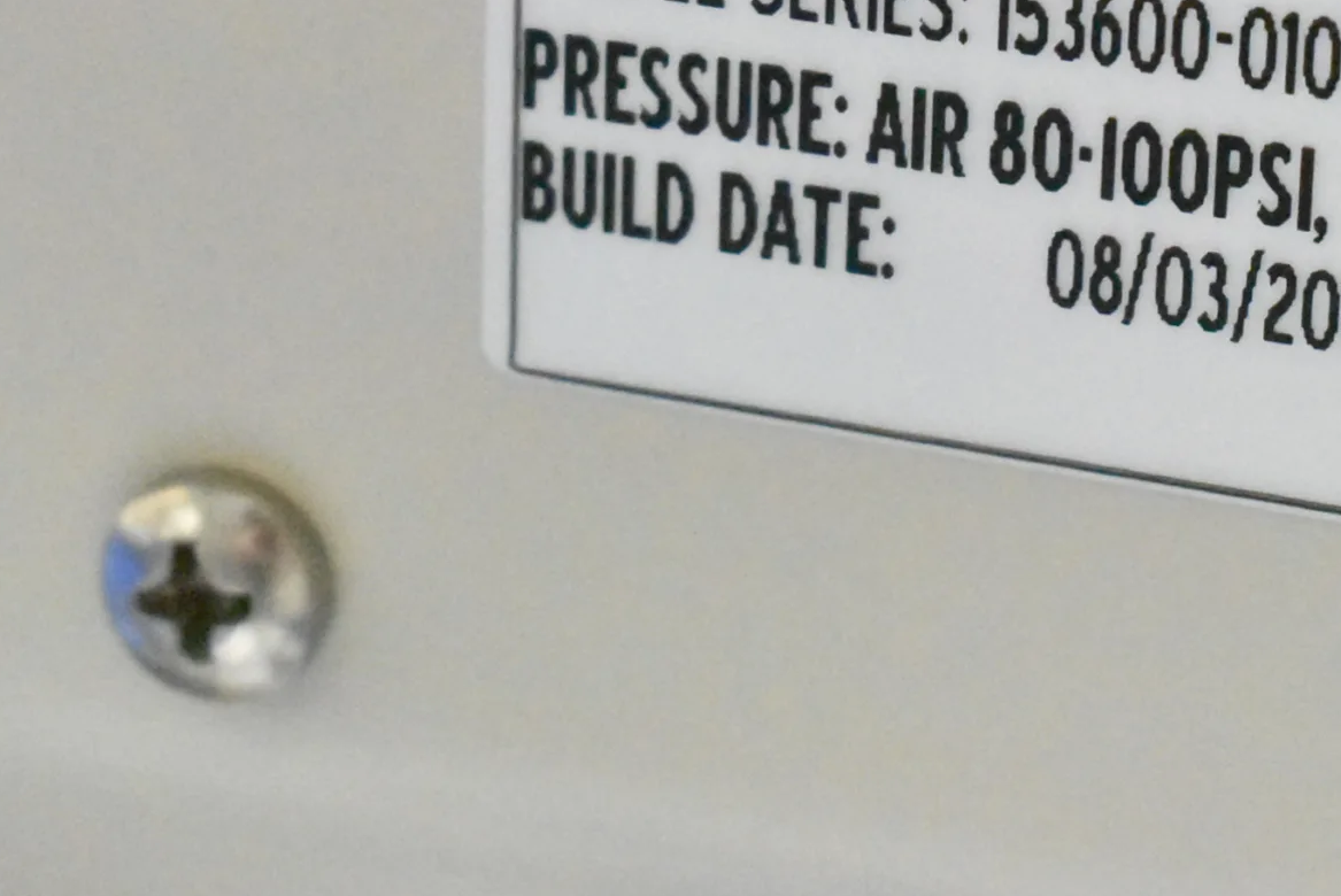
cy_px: -30
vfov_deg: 8.6
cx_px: 1258
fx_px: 5890
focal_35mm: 158
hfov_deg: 12.9
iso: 25600
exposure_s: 1/80
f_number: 8
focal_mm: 48
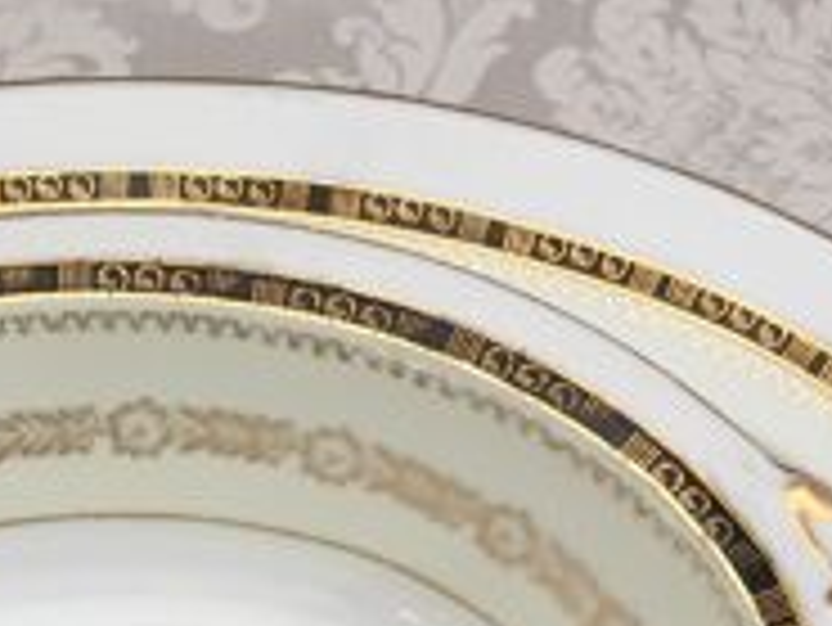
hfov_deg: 20.6
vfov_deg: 14.8
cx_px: 148
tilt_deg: -71.8
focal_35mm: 94
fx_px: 2261
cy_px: 887
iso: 40
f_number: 2.2
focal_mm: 4.15
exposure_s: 1/33
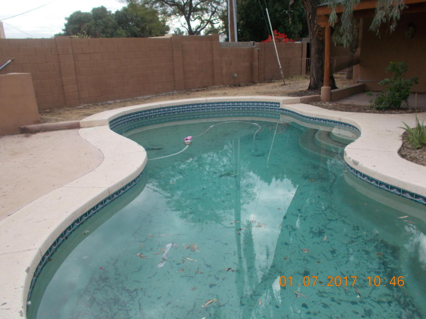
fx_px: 369
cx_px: 213
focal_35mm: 30
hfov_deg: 60.0
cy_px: 160
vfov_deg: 46.8
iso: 80
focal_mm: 5.3
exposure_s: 1/320
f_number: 3.4
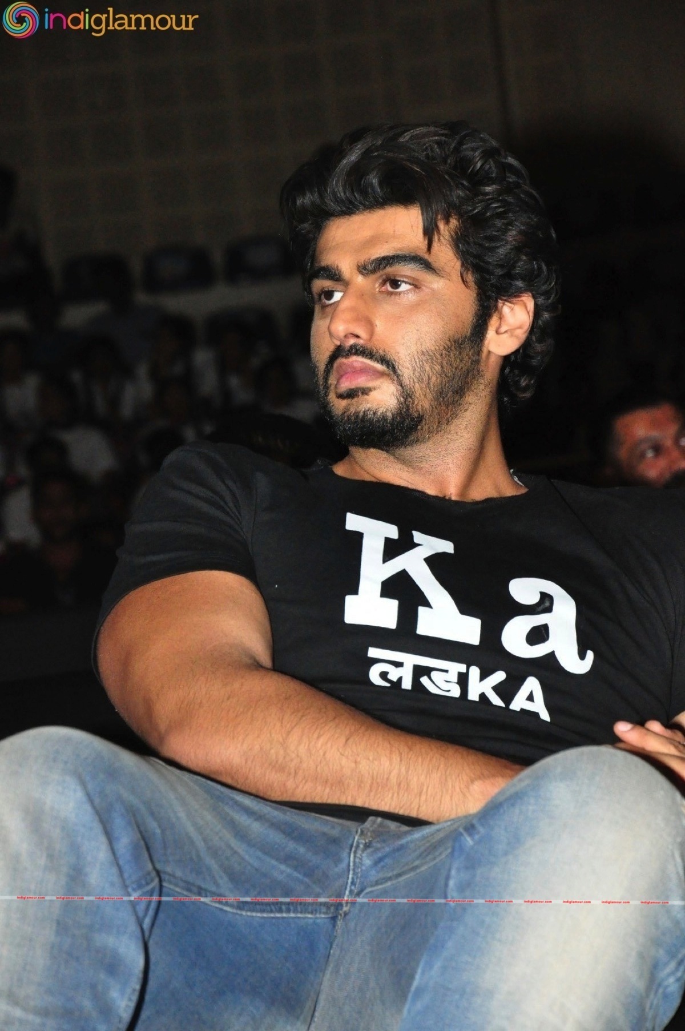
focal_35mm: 158
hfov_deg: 8.7
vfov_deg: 13.1
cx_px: 342
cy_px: 516
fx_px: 4505
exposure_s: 1/125
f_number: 5.6
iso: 3200
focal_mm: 105
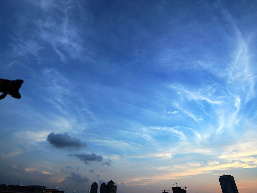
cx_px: 119
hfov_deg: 81.6
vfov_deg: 65.9
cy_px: 100
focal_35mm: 20
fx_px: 148
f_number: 2.8
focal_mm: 14
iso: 200
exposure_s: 1/1600
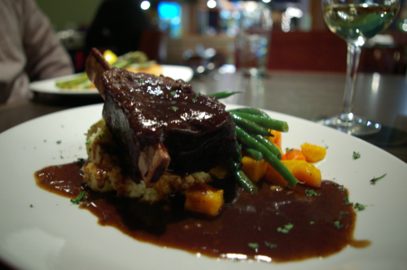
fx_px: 356
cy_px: 135
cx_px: 204
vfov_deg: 41.6
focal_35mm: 32
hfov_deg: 59.6
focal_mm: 21
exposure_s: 1/1.43
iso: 400
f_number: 4
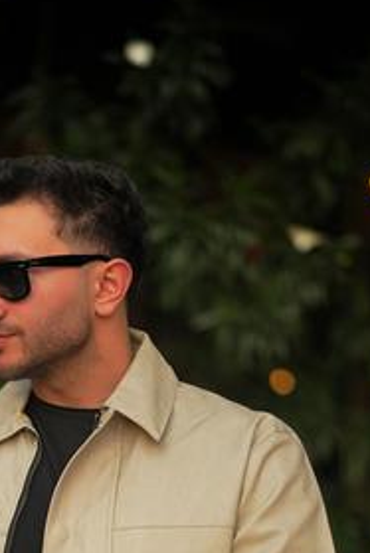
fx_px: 1647
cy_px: 563
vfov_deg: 18.6
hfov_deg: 12.8
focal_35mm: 107
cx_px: 95
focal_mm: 50
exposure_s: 1/500
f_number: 1.2
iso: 500
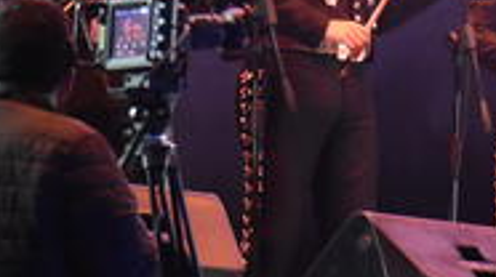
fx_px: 7788
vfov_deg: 2.0
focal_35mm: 593
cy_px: -61
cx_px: 304
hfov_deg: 3.6
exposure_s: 1/80
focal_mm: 140
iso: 4000
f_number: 5.6
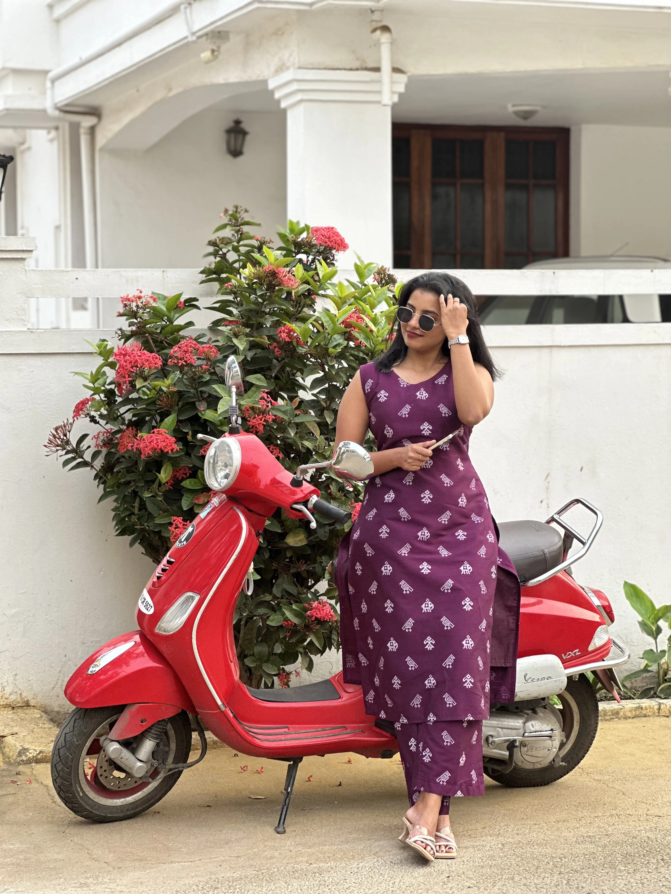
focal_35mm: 77
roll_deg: -0.5
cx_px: 336
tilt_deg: -2.2
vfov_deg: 25.3
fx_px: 1990
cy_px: 447
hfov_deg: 19.1
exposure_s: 1/121
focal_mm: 9
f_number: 2.8
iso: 64
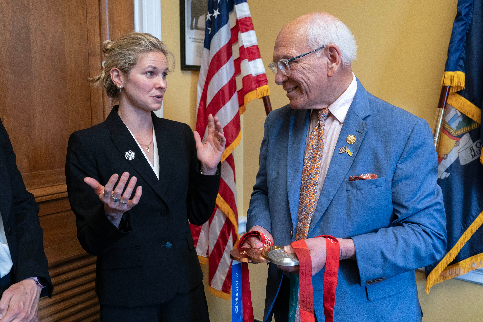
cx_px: 242
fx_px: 429
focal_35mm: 32
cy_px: 161
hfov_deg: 58.7
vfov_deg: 41.1
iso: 2500
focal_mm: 32
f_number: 5
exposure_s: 1/160
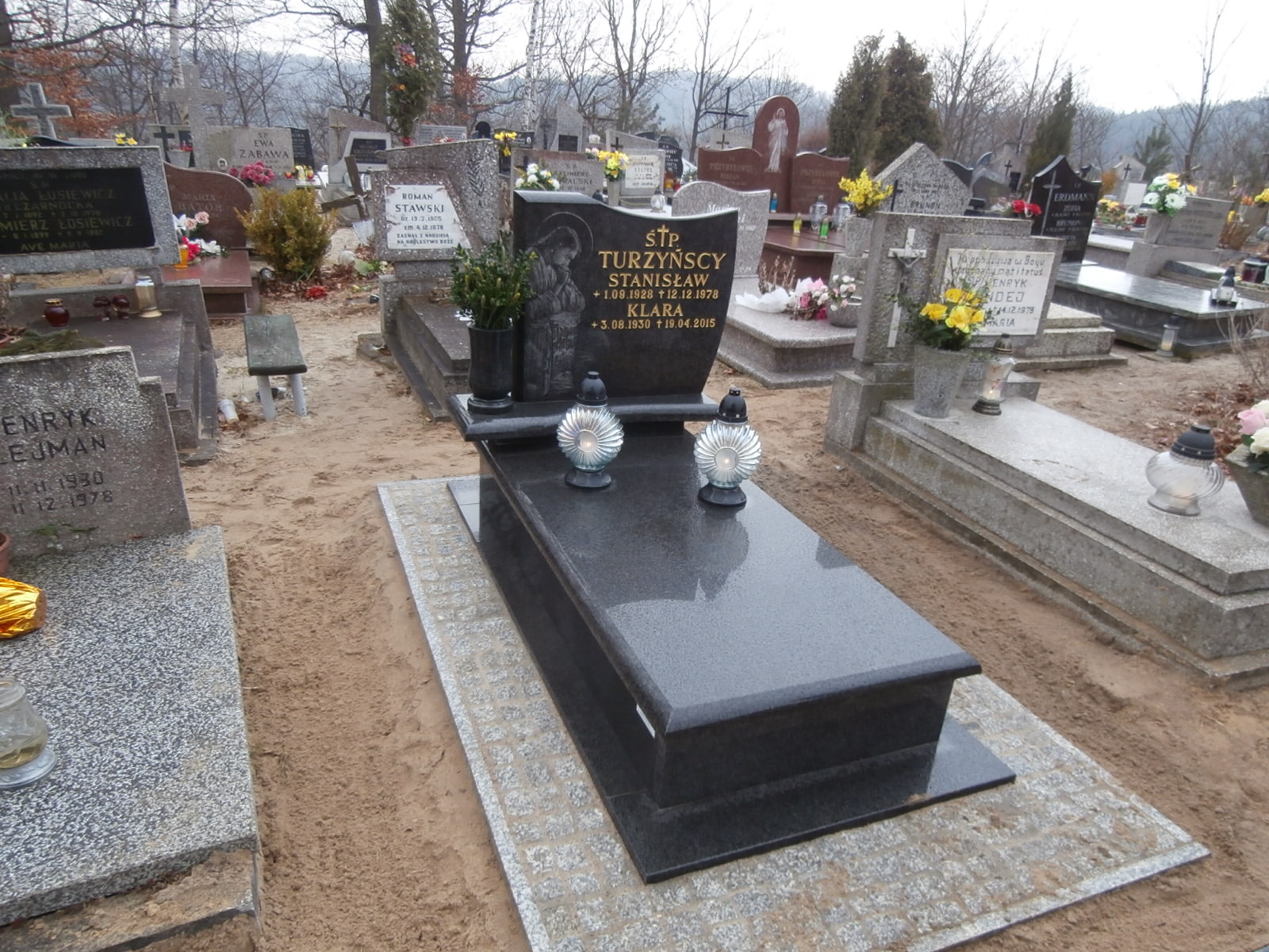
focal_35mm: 24
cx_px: 634
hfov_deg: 71.6
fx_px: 880
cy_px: 476
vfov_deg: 56.8
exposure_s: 1/50
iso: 100
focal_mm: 4.2
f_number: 3
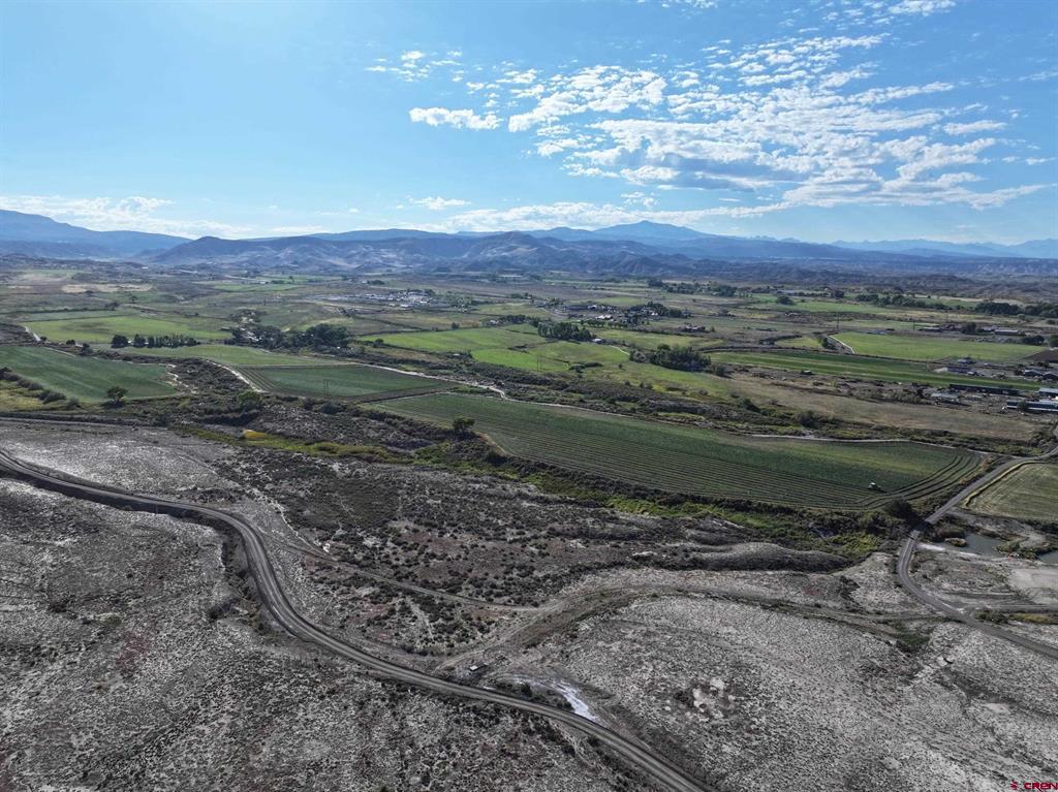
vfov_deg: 56.8
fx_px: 733
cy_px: 396
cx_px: 529
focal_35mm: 24
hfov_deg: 71.6
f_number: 2.8
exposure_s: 1/5000
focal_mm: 12.29
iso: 230
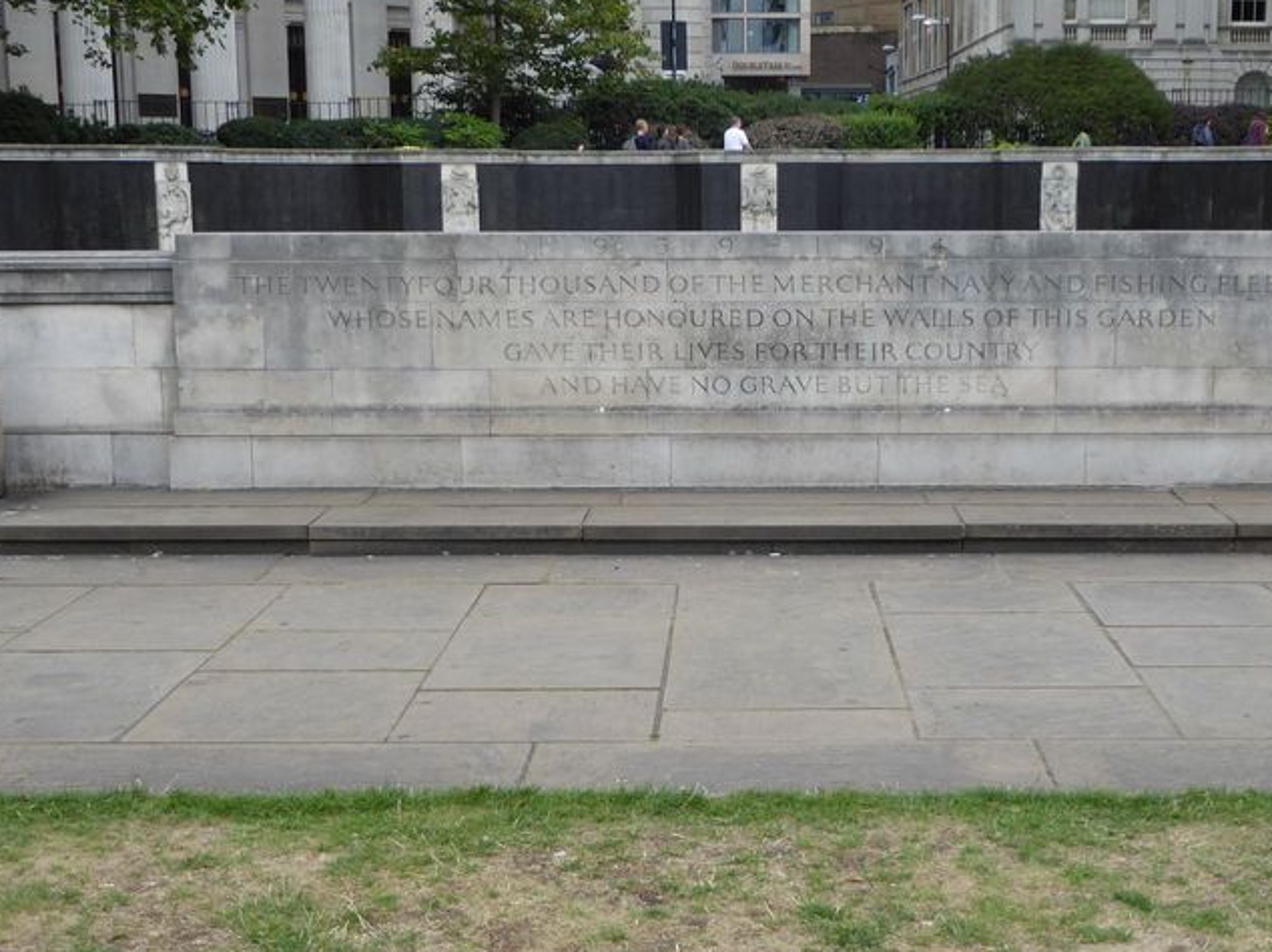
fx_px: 1947
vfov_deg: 27.5
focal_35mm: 53
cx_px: 756
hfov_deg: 36.1
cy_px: 485
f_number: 3.8
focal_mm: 7.2
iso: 80
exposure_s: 1/80
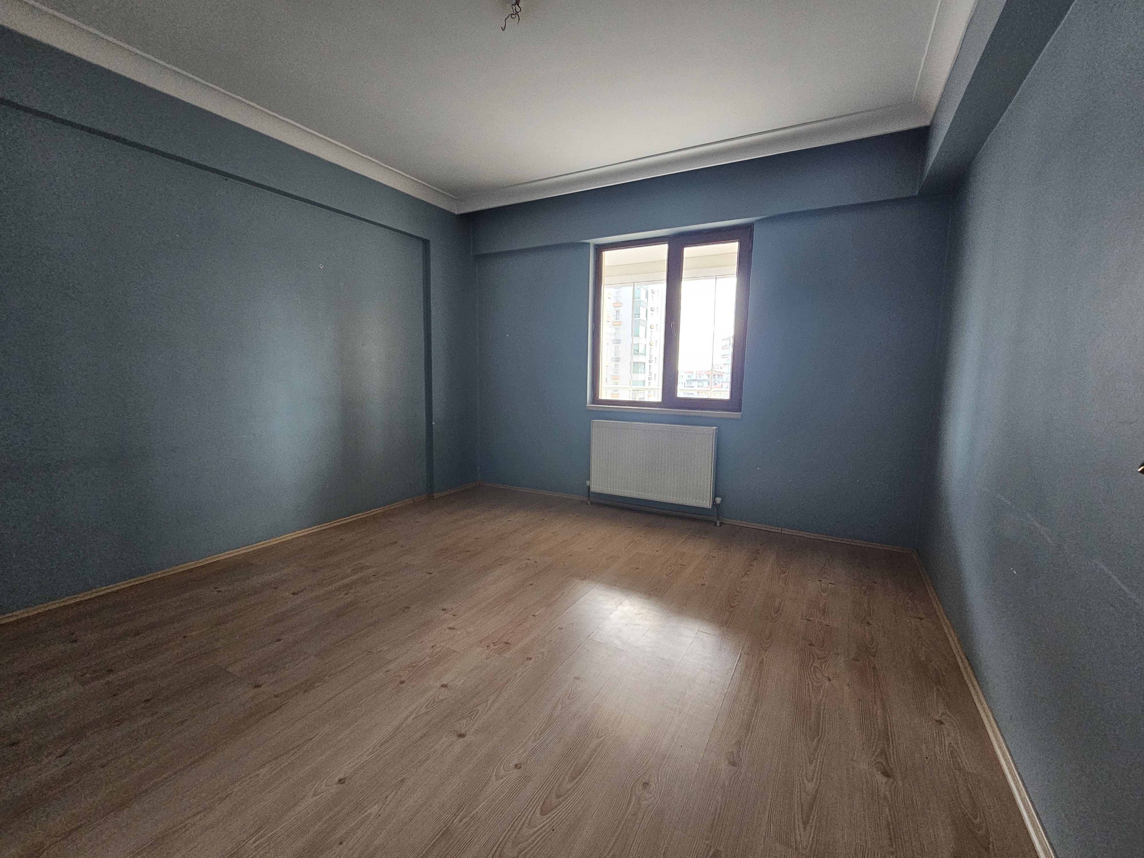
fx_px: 430
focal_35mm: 13
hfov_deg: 106.2
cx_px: 572
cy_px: 429
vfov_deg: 89.9
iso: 320
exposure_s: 1/100
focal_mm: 2.2
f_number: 2.2
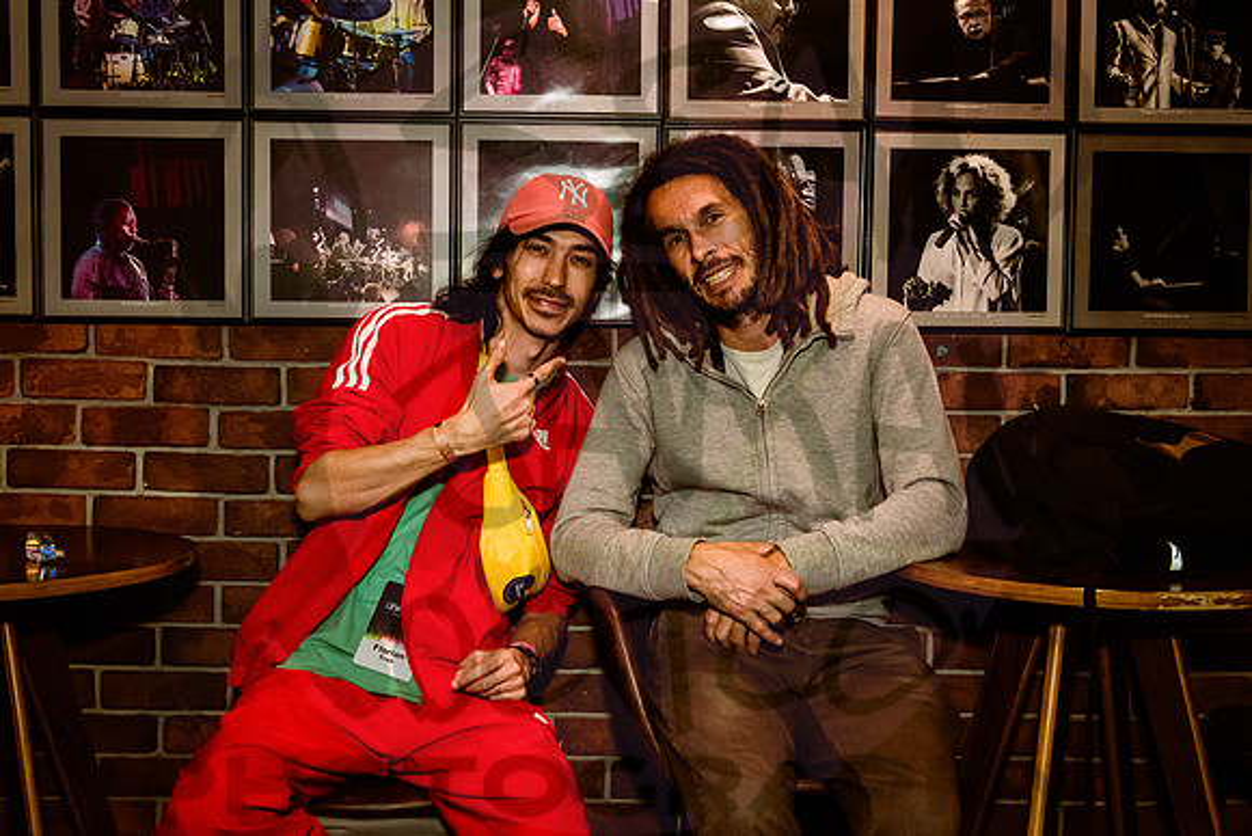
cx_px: 611
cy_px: 409
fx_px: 1366
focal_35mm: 39
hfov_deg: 49.2
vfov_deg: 34.0
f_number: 4
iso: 8000
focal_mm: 35
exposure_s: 1/200
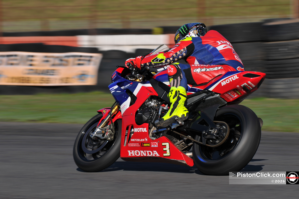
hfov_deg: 10.3
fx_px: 1661
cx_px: 150
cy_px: 100
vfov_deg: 6.9
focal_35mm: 200
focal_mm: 200
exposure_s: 1/200
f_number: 7.1
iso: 100
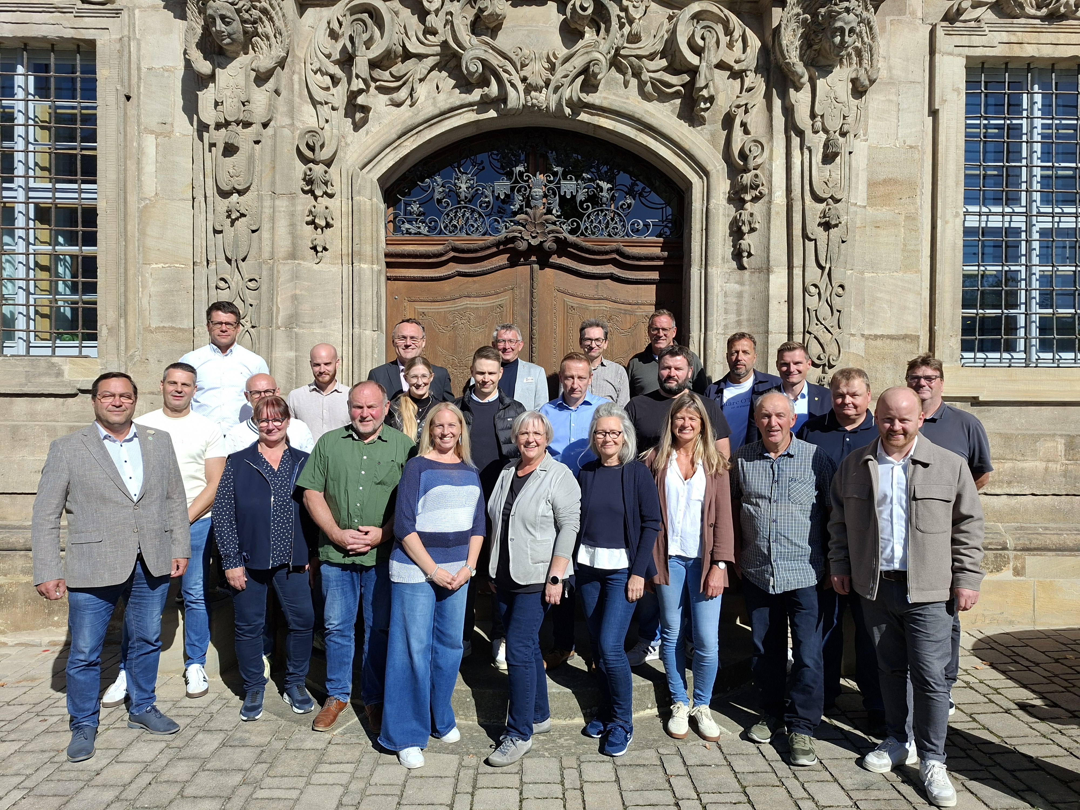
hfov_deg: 73.9
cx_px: 540
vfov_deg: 58.9
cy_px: 405
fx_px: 718
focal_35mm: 23
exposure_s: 1/2342
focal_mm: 5.54
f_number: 1.8
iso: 50
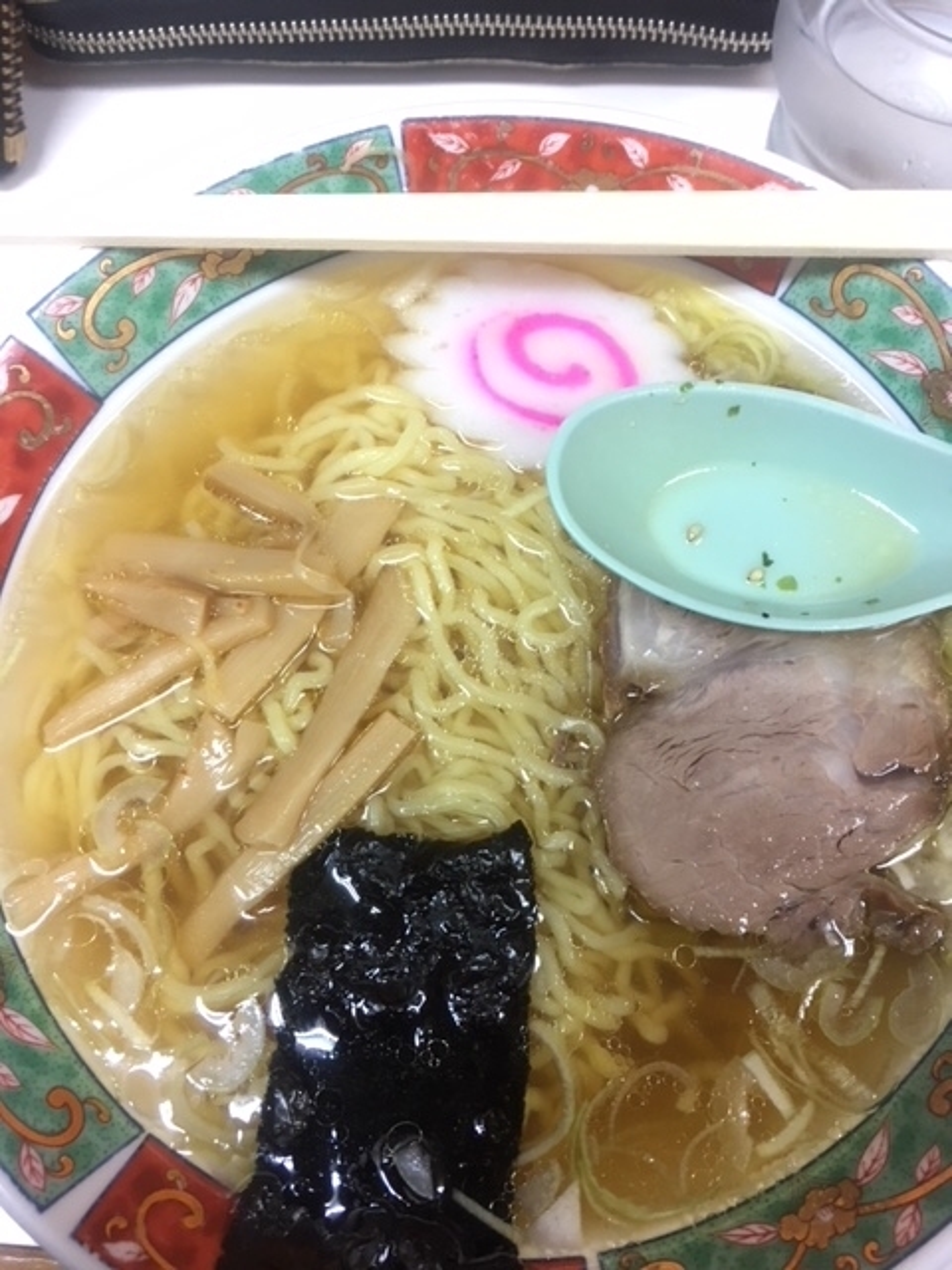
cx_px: 476
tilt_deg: -73.6
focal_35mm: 29
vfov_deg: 61.7
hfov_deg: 48.2
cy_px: 635
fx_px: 1063
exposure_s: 1/33
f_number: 2.2
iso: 125
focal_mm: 4.15
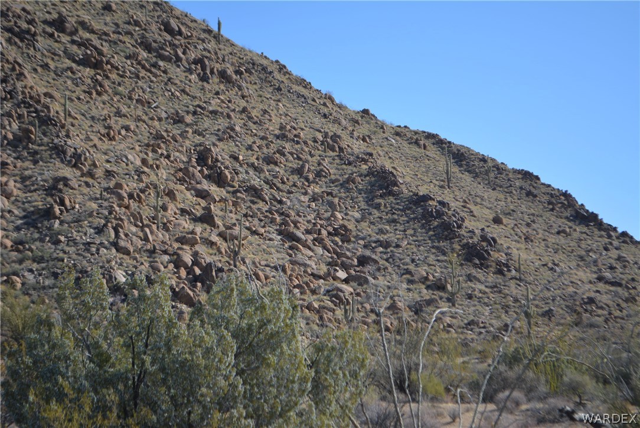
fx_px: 1467
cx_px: 320
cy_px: 214
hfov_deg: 24.6
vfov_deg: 16.6
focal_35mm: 82
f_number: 5.6
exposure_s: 1/1600
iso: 400
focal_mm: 55
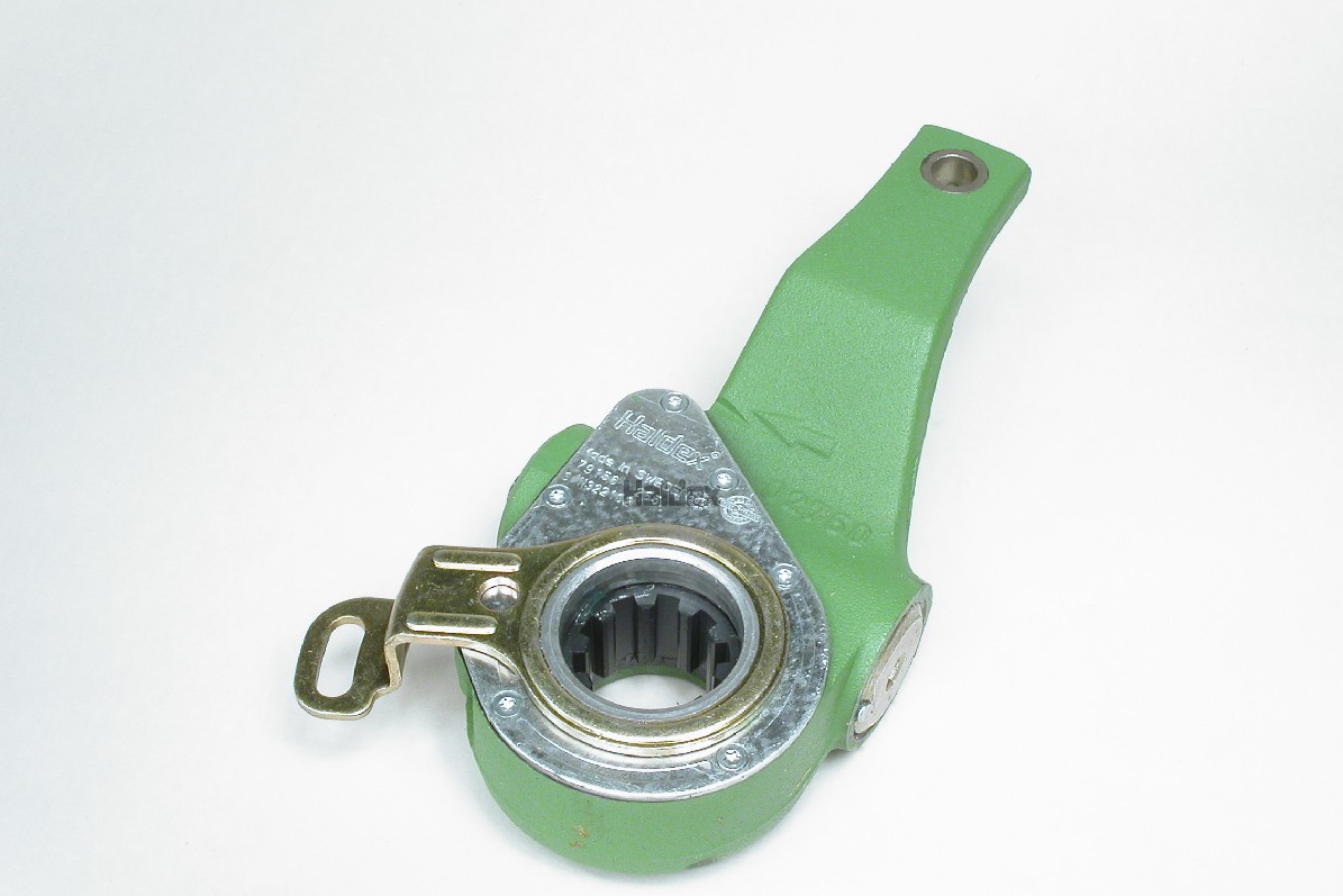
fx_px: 1753
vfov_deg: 28.6
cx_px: 671
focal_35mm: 47
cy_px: 491
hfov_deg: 41.9
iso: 100
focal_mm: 9.3
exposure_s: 1/15
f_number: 6.7
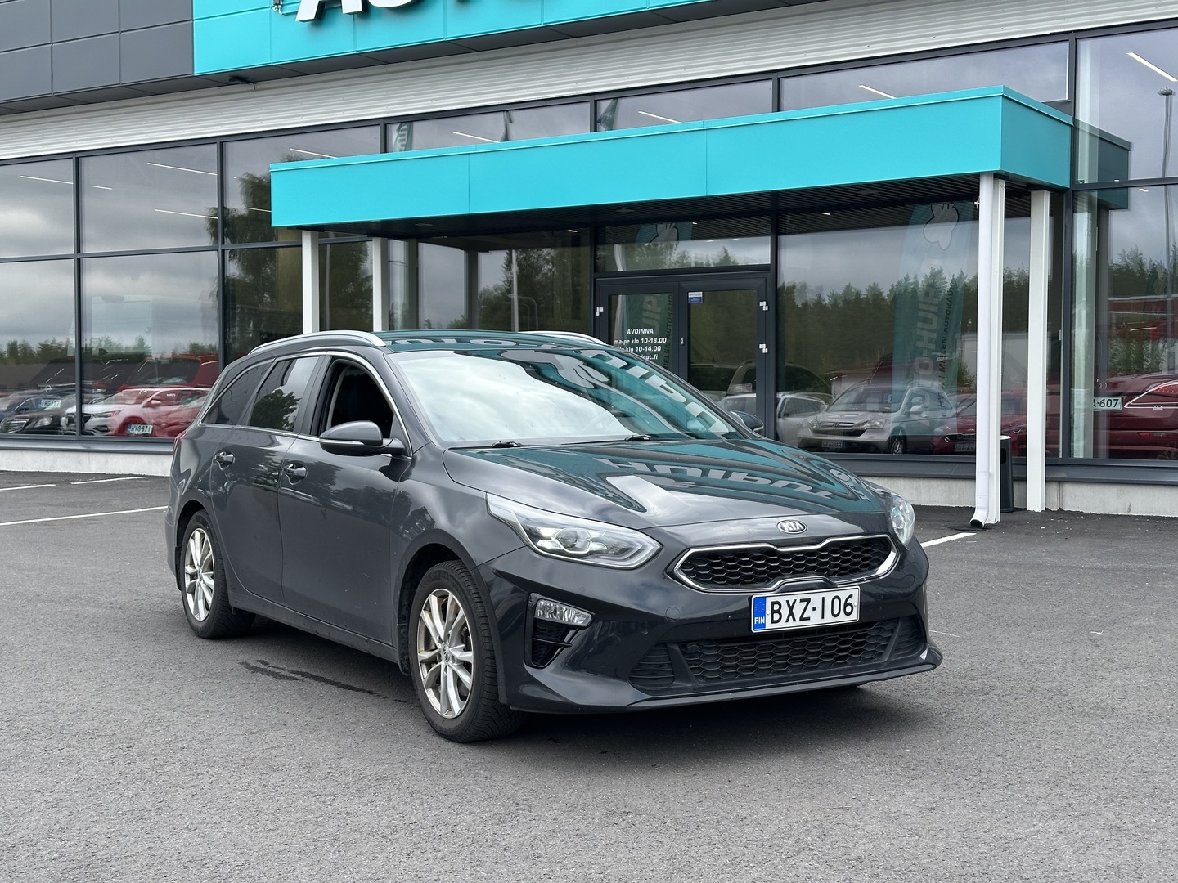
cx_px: 589
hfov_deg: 39.7
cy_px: 442
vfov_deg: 30.3
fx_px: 1633
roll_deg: +0.3
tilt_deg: -2.0
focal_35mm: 48
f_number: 1.78
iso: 64
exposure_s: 1/1050
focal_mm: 6.86
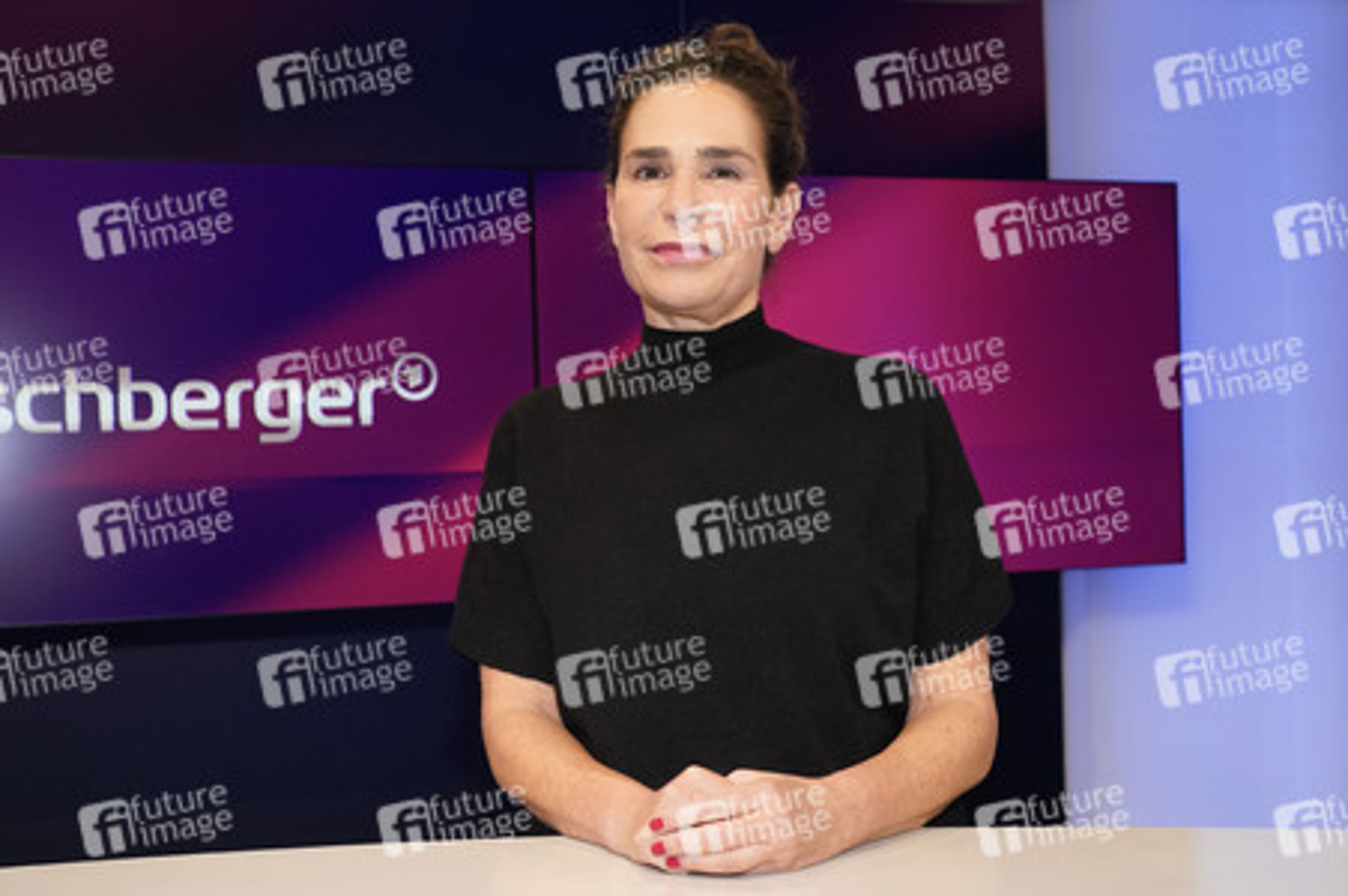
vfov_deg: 31.1
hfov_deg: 45.5
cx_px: 674
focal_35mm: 43
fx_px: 1609
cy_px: 448
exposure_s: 1/125
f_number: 5.6
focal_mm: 43
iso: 2000
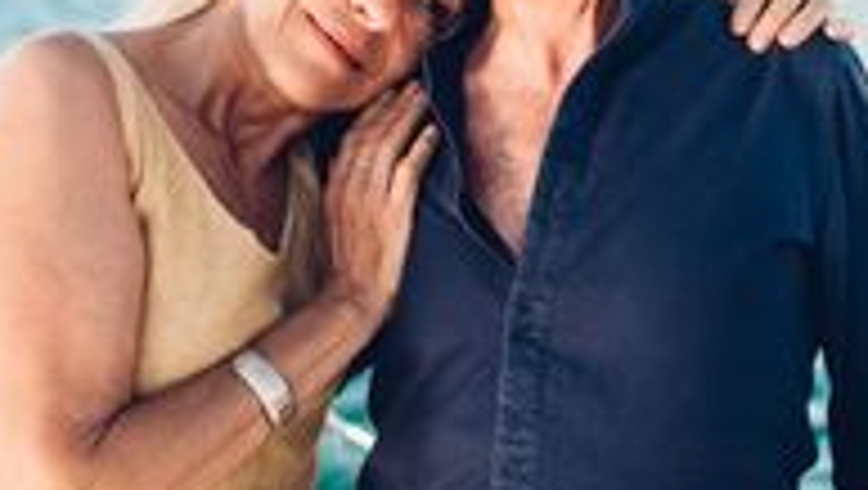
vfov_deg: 15.7
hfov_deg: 27.5
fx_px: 1751
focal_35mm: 76
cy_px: 38
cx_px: 634
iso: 100
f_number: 2.2
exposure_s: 1/1000
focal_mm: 35
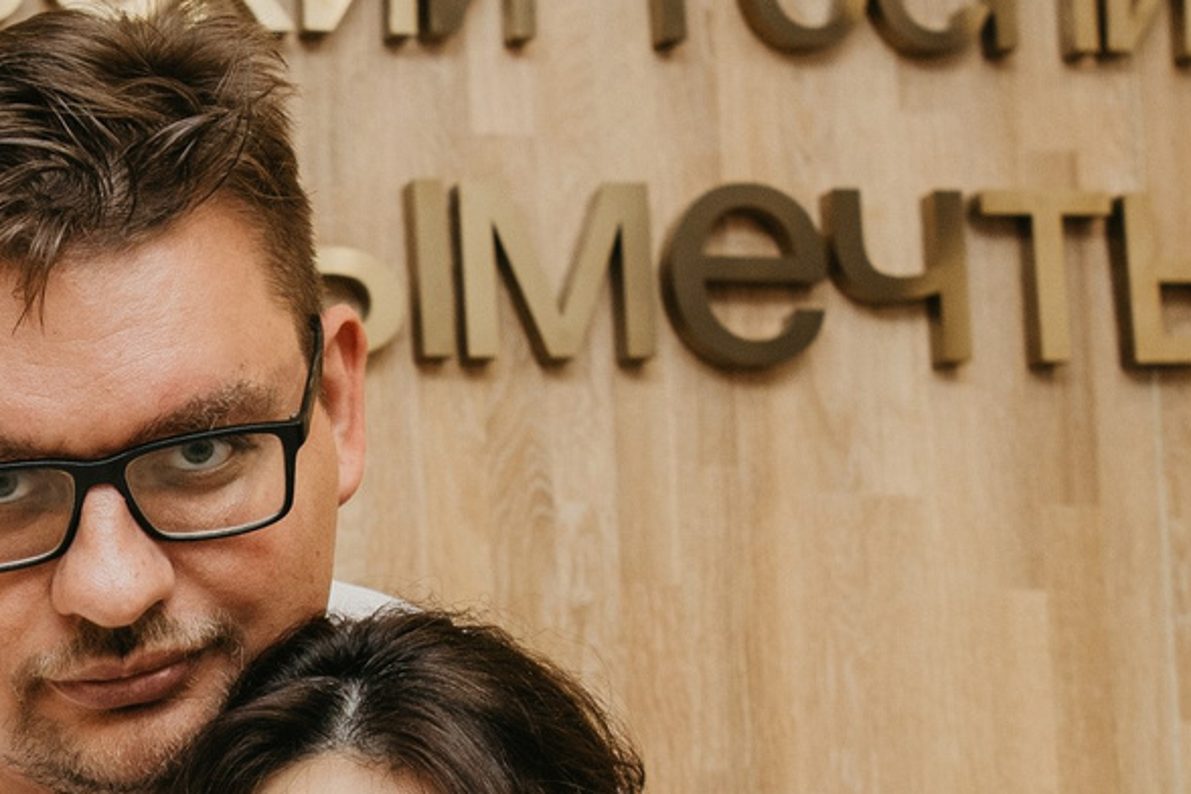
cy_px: 929
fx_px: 4036
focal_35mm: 122
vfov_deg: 11.0
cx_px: -148
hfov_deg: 16.3
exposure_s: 1/160
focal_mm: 28
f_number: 4
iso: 200
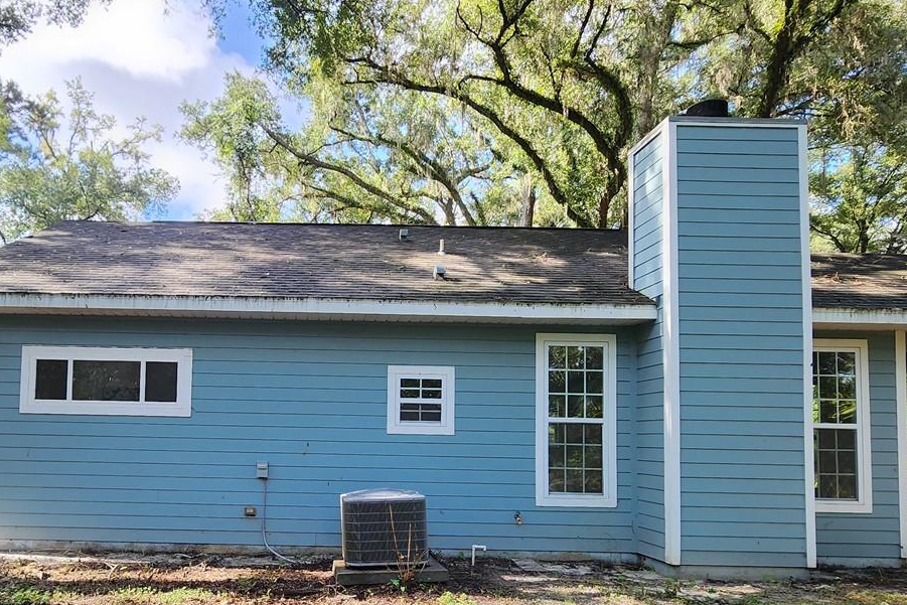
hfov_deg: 71.6
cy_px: 413
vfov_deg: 52.0
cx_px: 302
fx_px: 605
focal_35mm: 24
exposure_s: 1/151
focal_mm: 2.2
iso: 50
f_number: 2.2
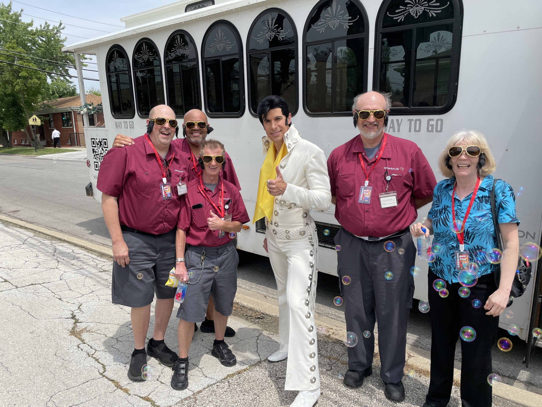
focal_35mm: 26
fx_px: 407
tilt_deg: -11.6
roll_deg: +2.2
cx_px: 271
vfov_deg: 53.1
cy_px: 204
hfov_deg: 67.3
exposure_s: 1/2618
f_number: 1.6
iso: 32
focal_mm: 4.2
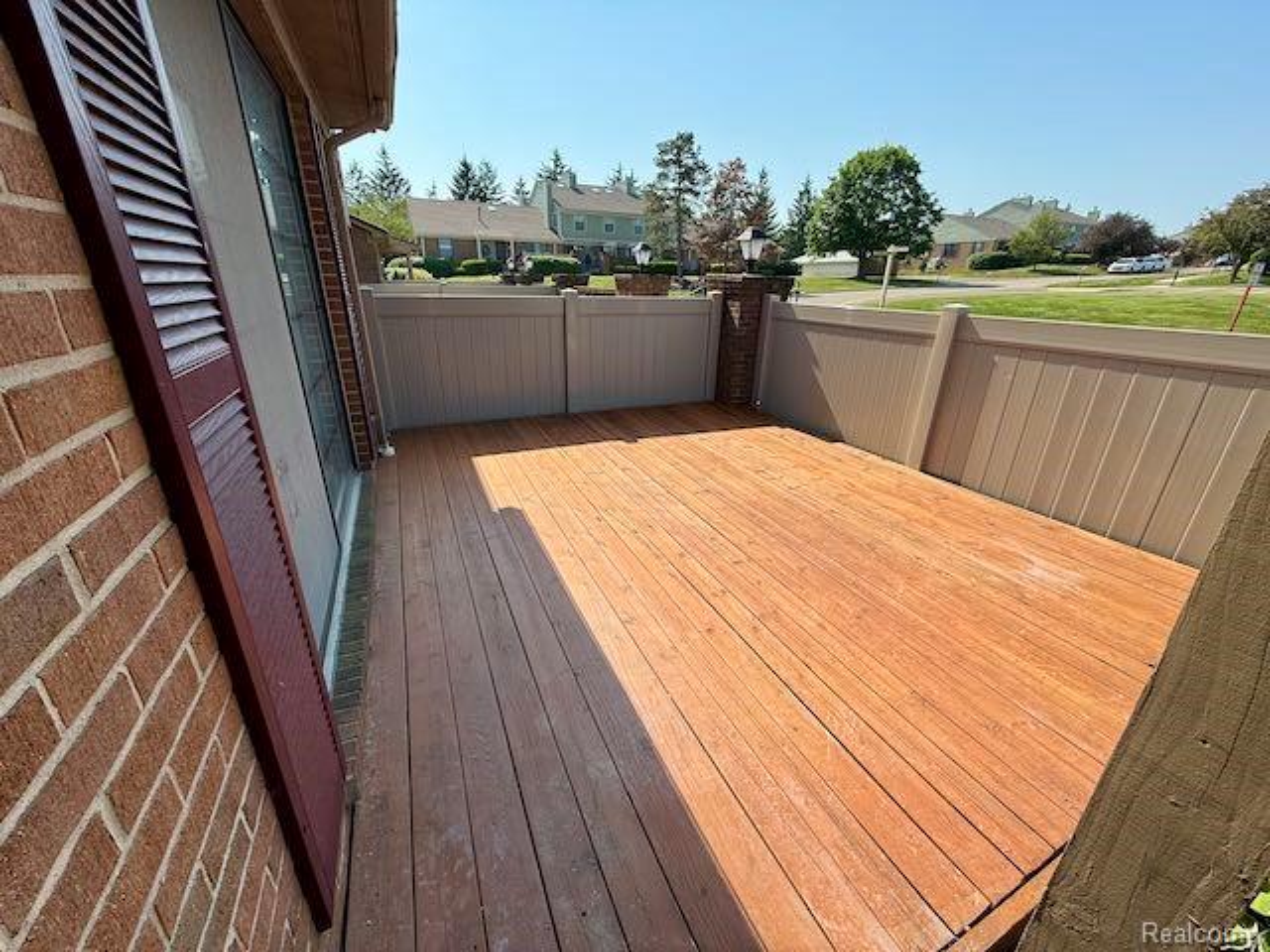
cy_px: 476
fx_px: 514
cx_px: 635
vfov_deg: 85.7
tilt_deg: -20.5
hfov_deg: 102.1
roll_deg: -1.1
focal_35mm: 14
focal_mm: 2.22
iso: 50
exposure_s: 1/1431
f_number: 2.2
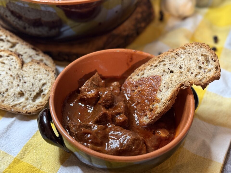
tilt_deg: -47.5
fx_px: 320
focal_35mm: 48
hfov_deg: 39.7
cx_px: 116
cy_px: 86
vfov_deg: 30.3
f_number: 1.78
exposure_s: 1/36
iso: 320
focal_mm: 6.76
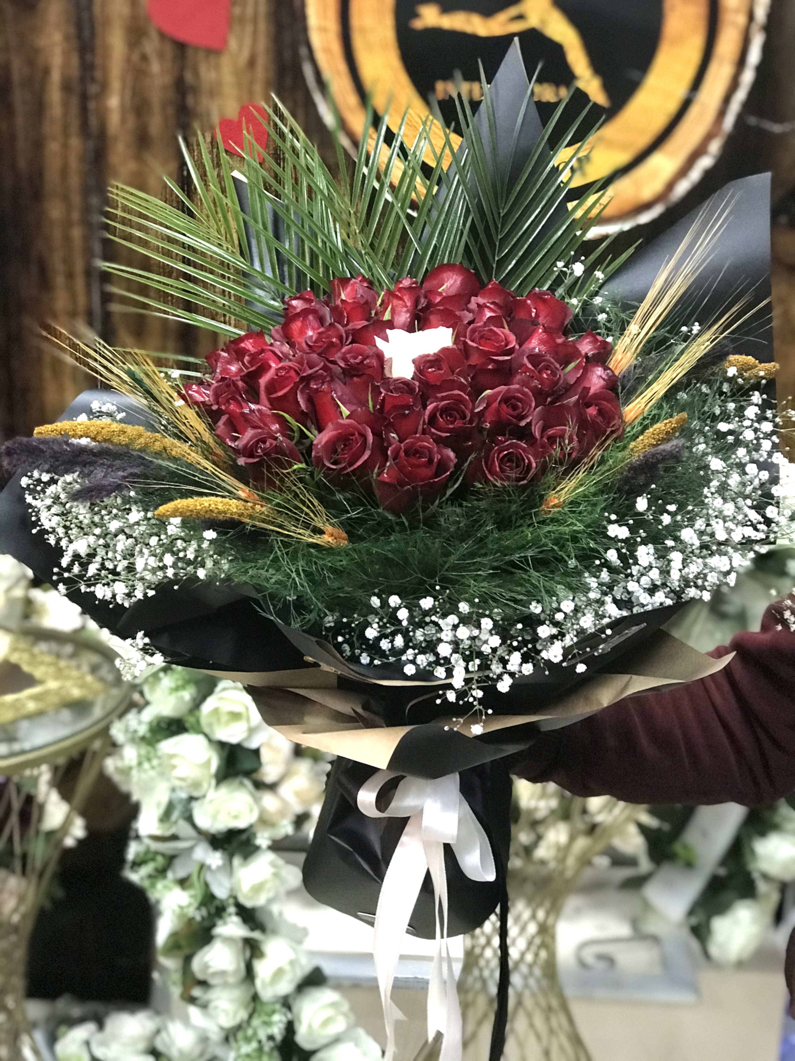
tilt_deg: -17.3
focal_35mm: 57
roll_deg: -0.5
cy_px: 530
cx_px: 398
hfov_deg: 25.7
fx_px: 1745
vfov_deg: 33.8
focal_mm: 6.6
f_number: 2.8
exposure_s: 1/50
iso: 640
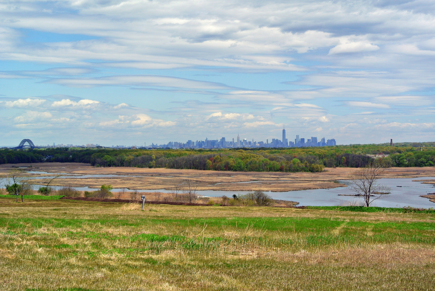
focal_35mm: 81
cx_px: 218
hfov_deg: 25.0
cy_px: 146
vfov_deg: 16.9
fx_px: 980
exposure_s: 1/640
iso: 100
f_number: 5.6
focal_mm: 30
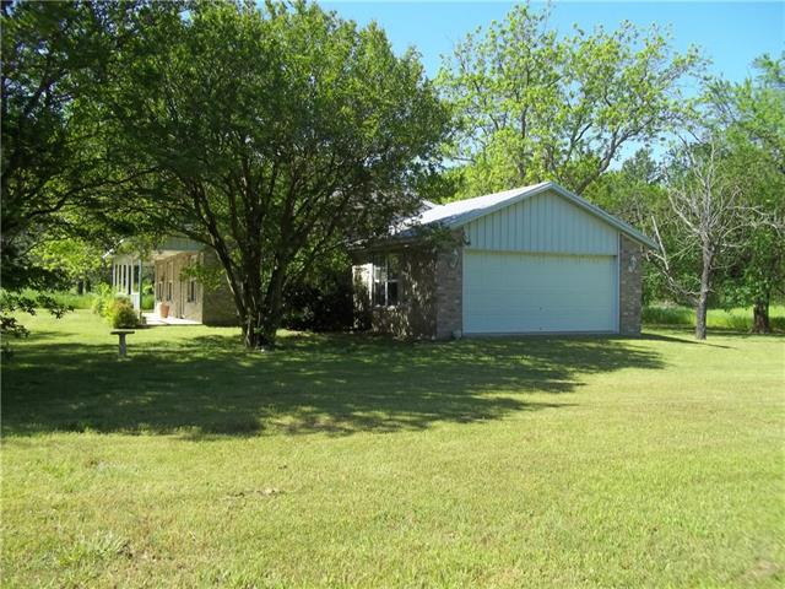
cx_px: 392
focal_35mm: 32
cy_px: 294
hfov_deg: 56.8
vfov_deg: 44.2
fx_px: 726
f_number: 8.8
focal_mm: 5.7
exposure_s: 1/50
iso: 64
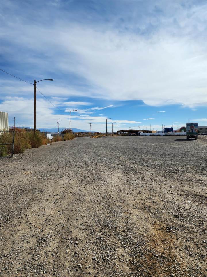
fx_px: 183
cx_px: 104
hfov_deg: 58.9
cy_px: 138
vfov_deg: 73.9
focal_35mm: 23
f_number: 1.8
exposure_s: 1/2410
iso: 12
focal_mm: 6.4
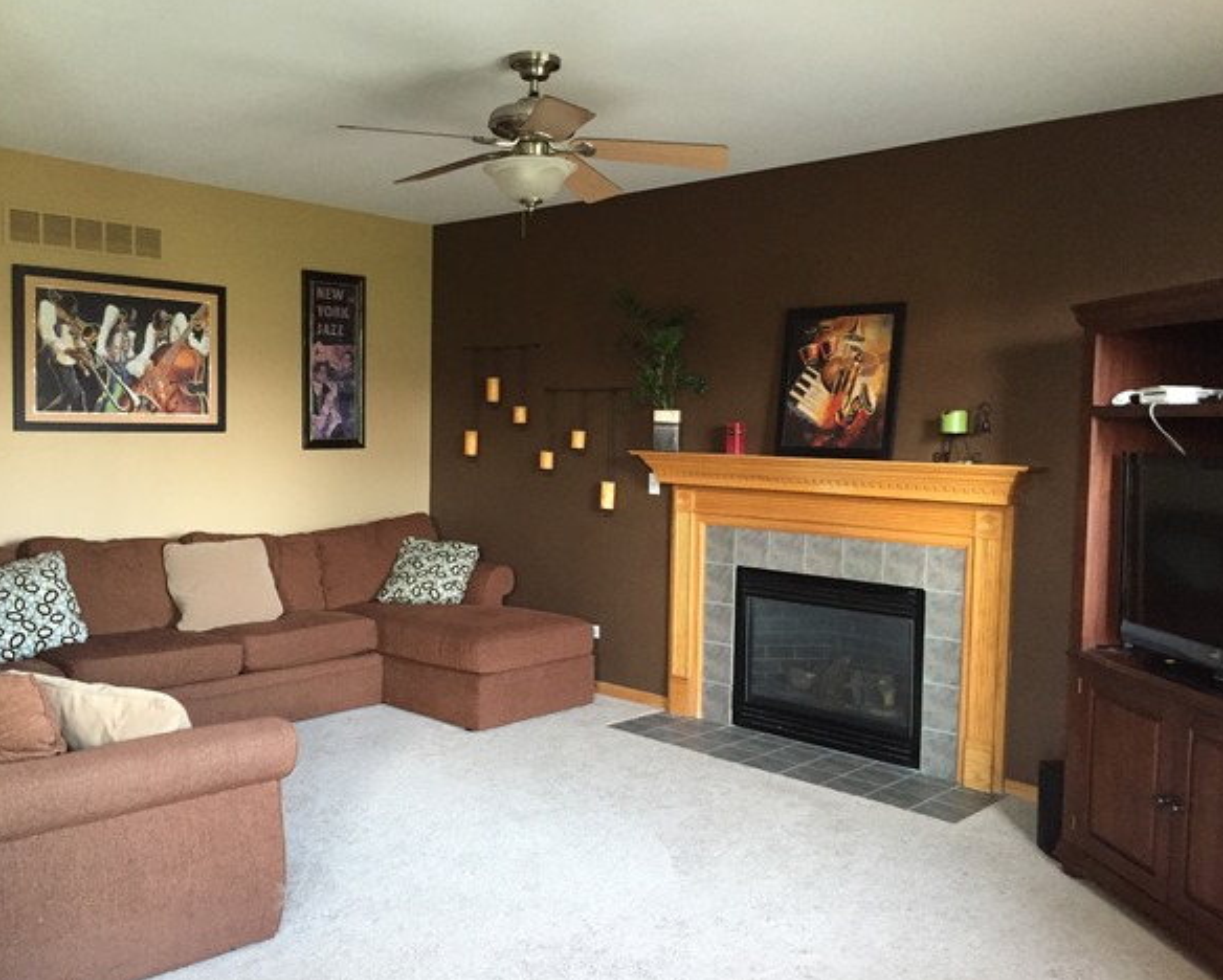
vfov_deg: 47.2
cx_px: 563
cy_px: 492
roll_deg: -1.0
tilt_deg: -2.5
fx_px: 1123
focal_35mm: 31
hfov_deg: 57.1
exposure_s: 1/30
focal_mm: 4.15
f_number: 2.2
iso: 250
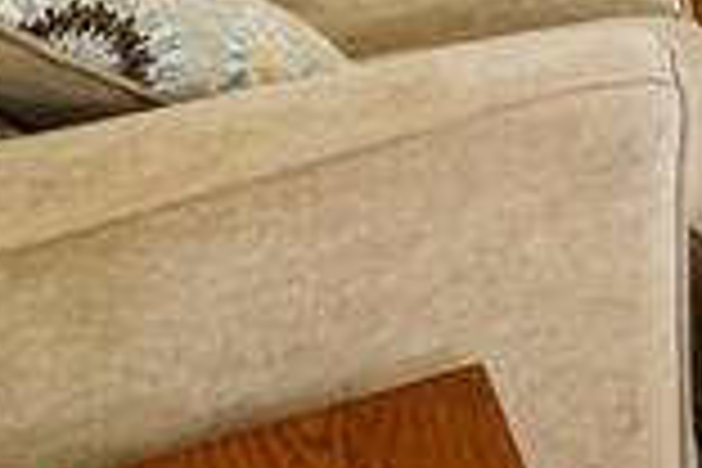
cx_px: 1800
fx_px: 1794
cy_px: -670
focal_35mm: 92
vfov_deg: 11.9
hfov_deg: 13.6
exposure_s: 1/3.33
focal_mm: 14
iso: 100
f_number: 8
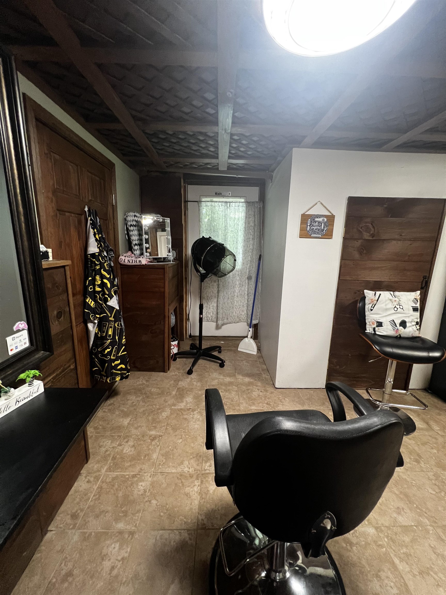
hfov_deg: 89.9
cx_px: 223
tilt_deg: -12.4
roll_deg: -1.5
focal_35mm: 13
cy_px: 298
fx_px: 223
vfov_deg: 106.2
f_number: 1.8
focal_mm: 1.57
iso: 400
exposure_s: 1/60
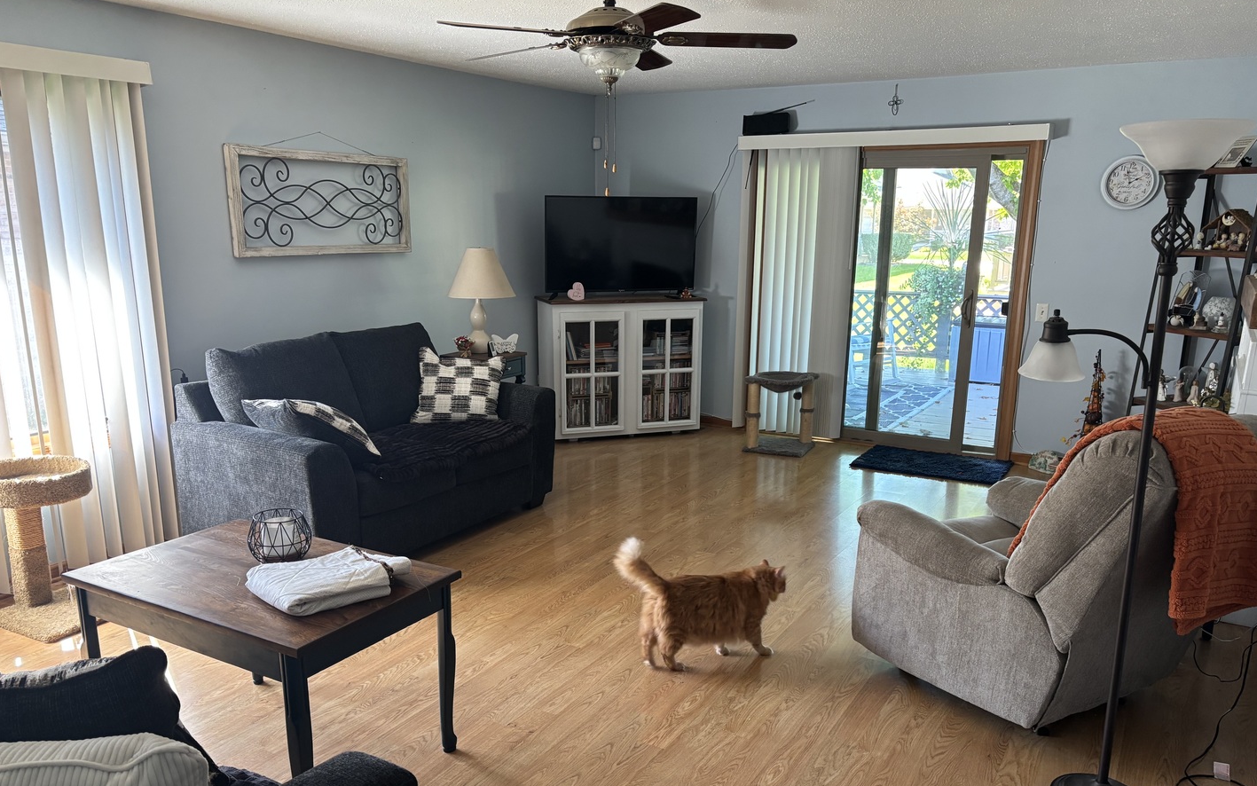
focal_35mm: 28
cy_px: 467
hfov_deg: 66.5
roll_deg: -1.0
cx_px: 637
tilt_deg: -14.6
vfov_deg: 44.4
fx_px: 959
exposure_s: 1/60
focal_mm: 5.96
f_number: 1.6
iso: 200
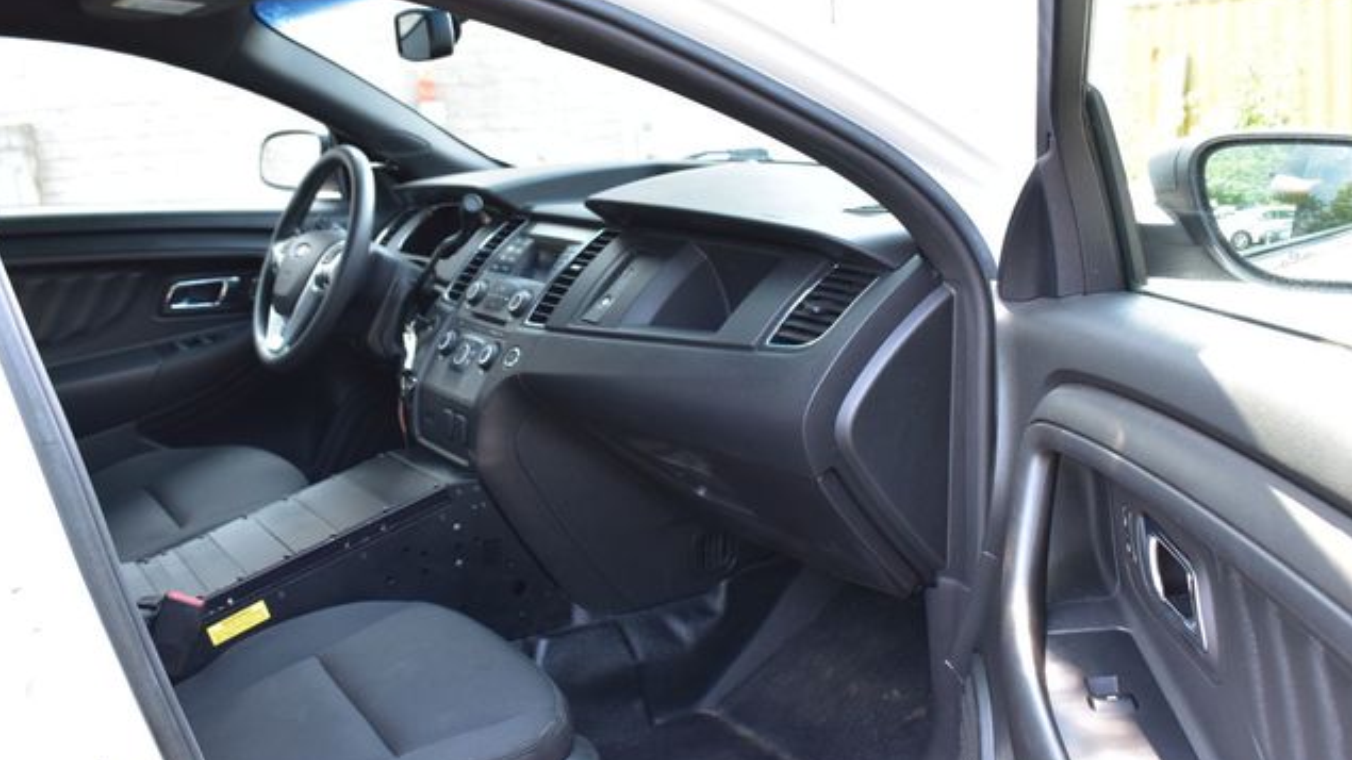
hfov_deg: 52.8
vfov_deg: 31.2
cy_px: 358
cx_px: 673
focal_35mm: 38
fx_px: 1362
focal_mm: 24
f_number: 8
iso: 400
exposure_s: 1/50
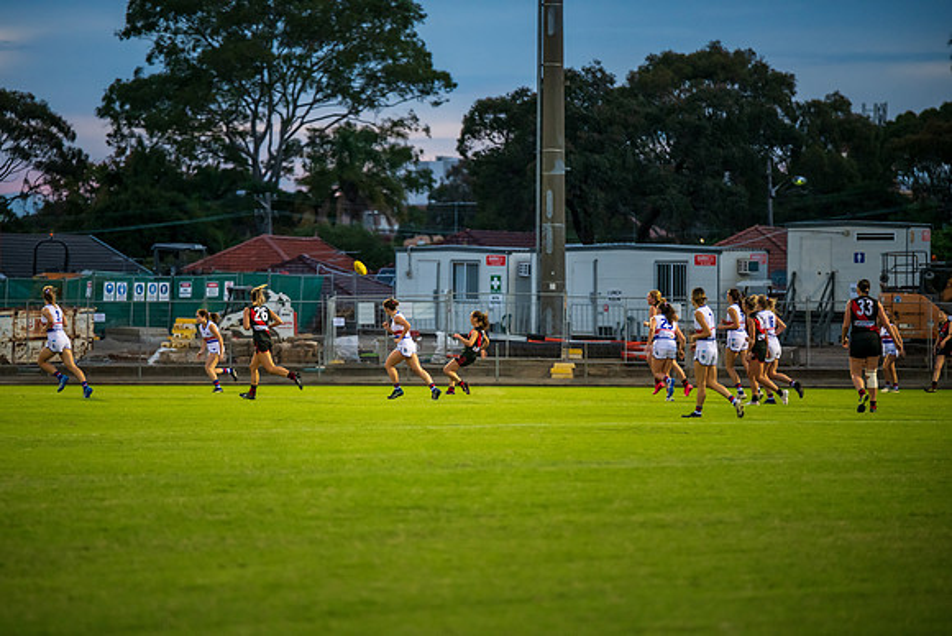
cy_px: 334
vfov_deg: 6.5
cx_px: 452
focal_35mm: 210
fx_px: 5558
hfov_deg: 9.8
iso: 1600
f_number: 2.8
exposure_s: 1/500
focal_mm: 200
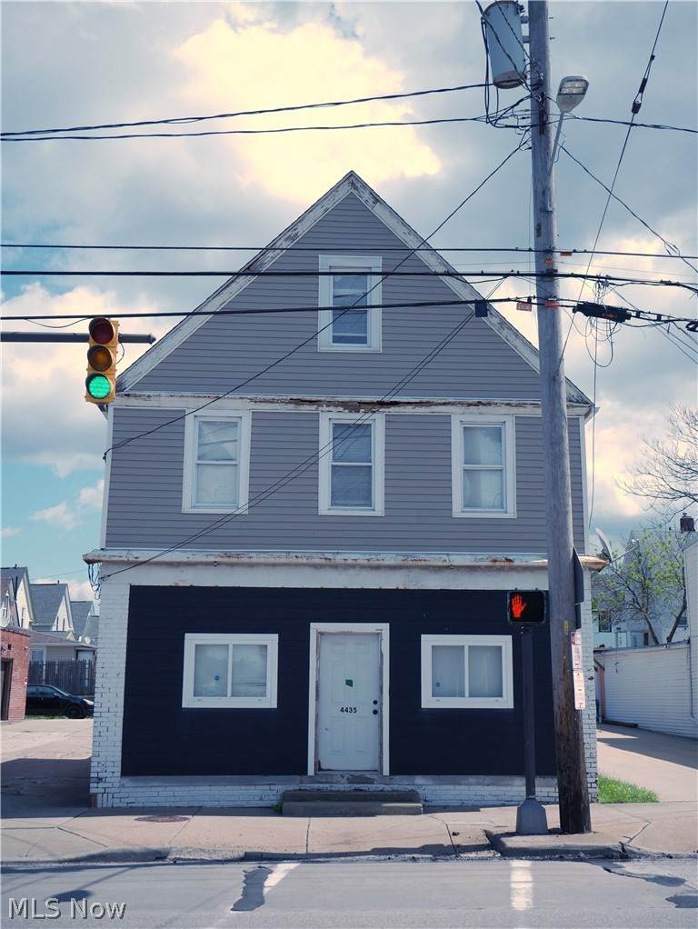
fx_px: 1074
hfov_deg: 36.0
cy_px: 464
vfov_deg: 46.8
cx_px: 349
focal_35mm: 40
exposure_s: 1/1300
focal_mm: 20
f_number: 5.6
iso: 320
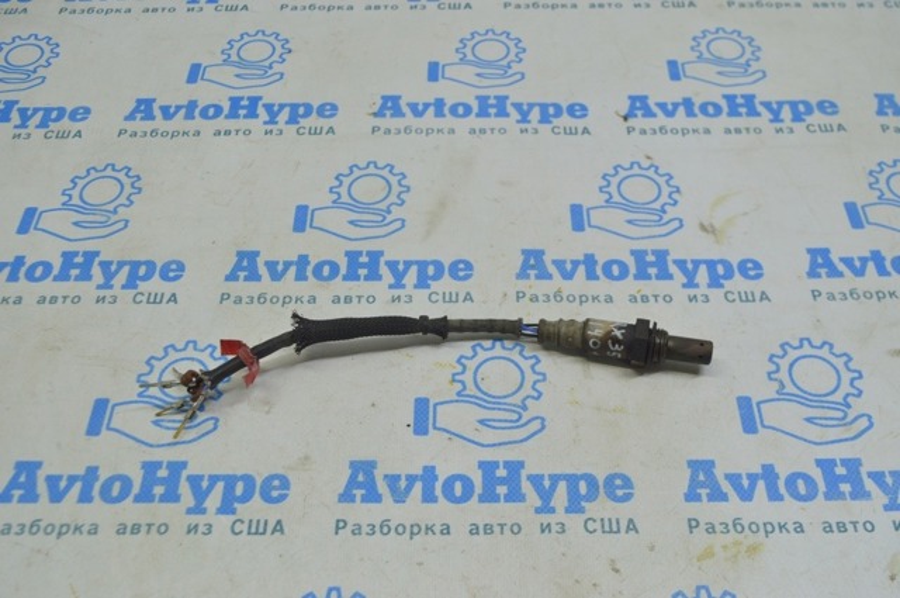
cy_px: 299
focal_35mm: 38
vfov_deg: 35.4
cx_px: 450
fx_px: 936
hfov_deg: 51.3
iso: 400
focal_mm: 25
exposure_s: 1/40
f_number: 5.6
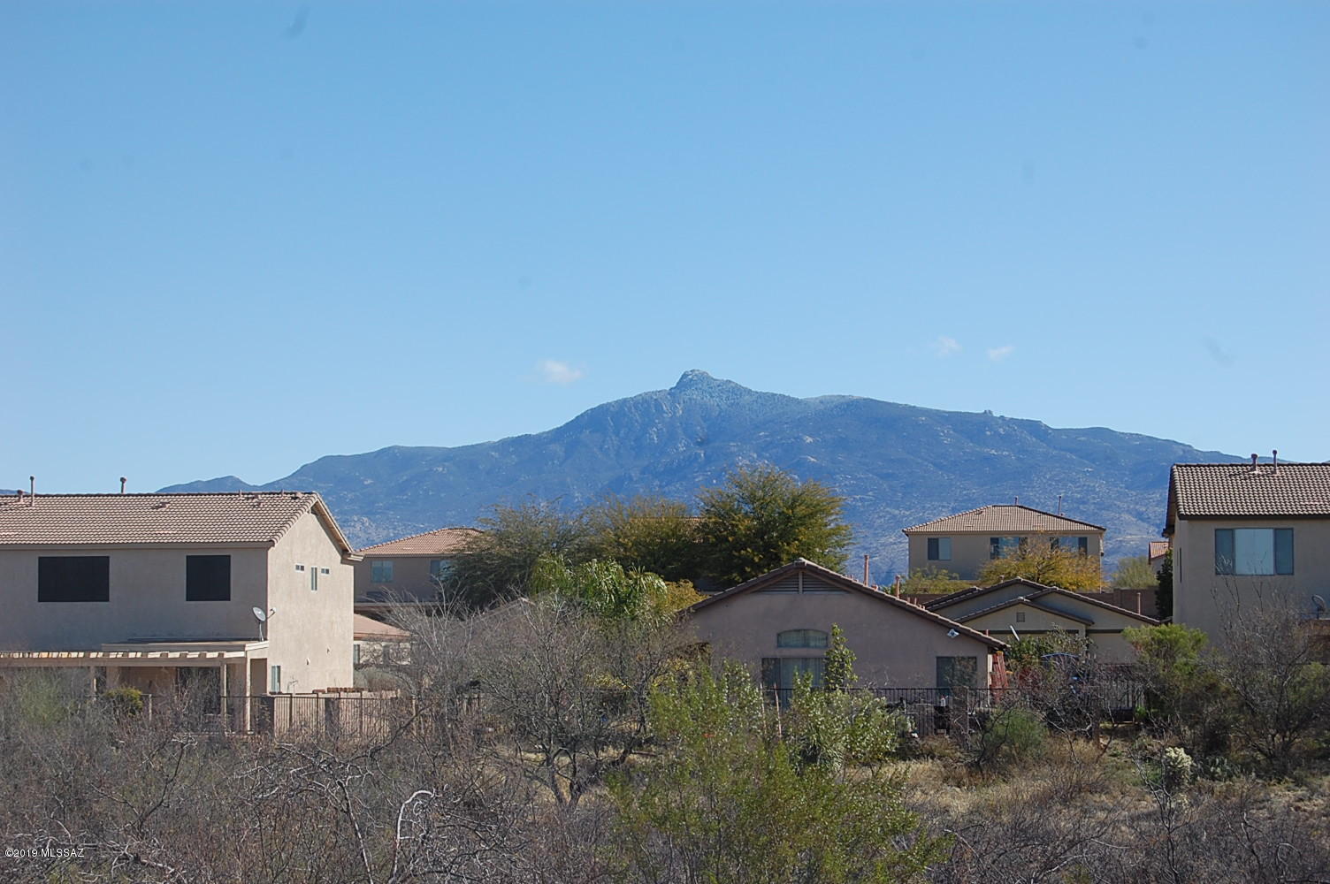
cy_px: 442
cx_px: 665
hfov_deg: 24.6
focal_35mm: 82
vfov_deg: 16.5
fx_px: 3045
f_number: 10
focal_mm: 55
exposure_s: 1/400
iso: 200
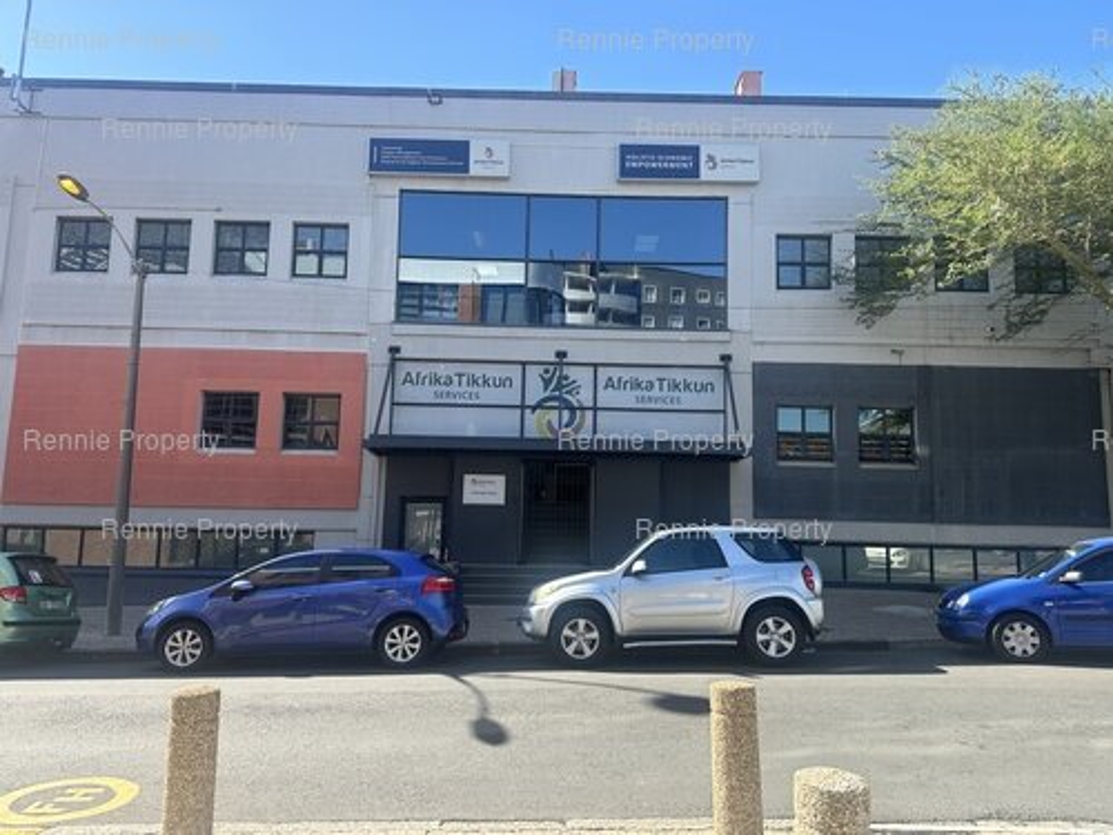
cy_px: 418
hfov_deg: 71.6
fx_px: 772
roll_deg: -1.2
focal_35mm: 24
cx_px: 556
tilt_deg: +8.1
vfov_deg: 56.8
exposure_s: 1/1473
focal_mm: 6.86
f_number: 1.78
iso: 80
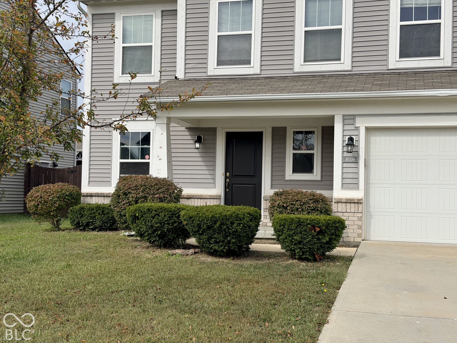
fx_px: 634
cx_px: 228
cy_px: 172
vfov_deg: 30.3
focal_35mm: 48
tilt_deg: +1.6
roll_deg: -0.4
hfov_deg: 39.7
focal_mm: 6.76
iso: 64
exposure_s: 1/5587
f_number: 1.78
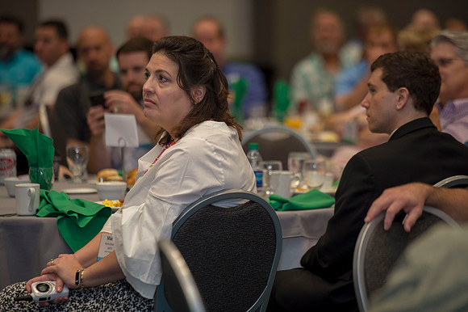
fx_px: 2533
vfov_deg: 7.0
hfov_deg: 10.6
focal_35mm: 195
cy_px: 156
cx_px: 234
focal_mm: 195
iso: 1250
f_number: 2.8
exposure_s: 1/160
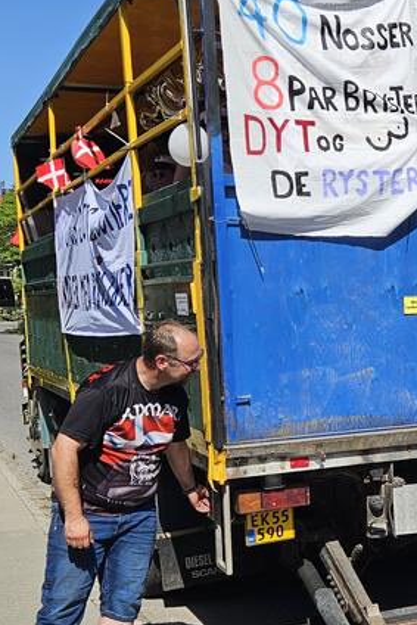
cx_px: 491
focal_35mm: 65
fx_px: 1128
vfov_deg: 30.8
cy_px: 392
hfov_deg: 19.8
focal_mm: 5.4
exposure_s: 1/2384
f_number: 1.8
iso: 25
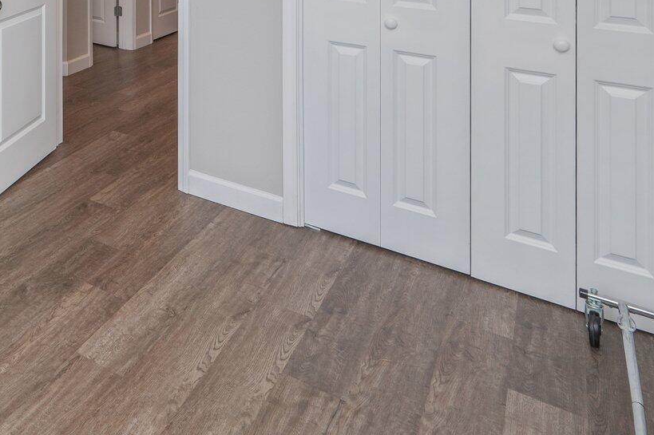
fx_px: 635
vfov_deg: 31.0
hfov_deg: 46.9
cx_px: 24
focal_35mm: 35
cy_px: -105
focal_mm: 14
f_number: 9
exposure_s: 1/30
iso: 200
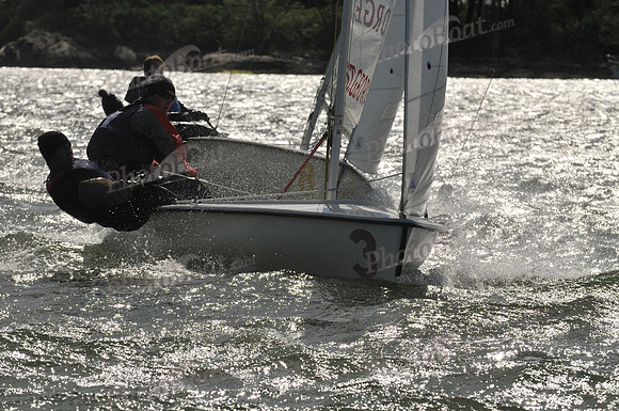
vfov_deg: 6.1
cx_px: 310
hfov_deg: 9.2
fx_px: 3863
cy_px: 206
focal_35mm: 225
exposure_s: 1/1600
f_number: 11
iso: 200
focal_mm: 150
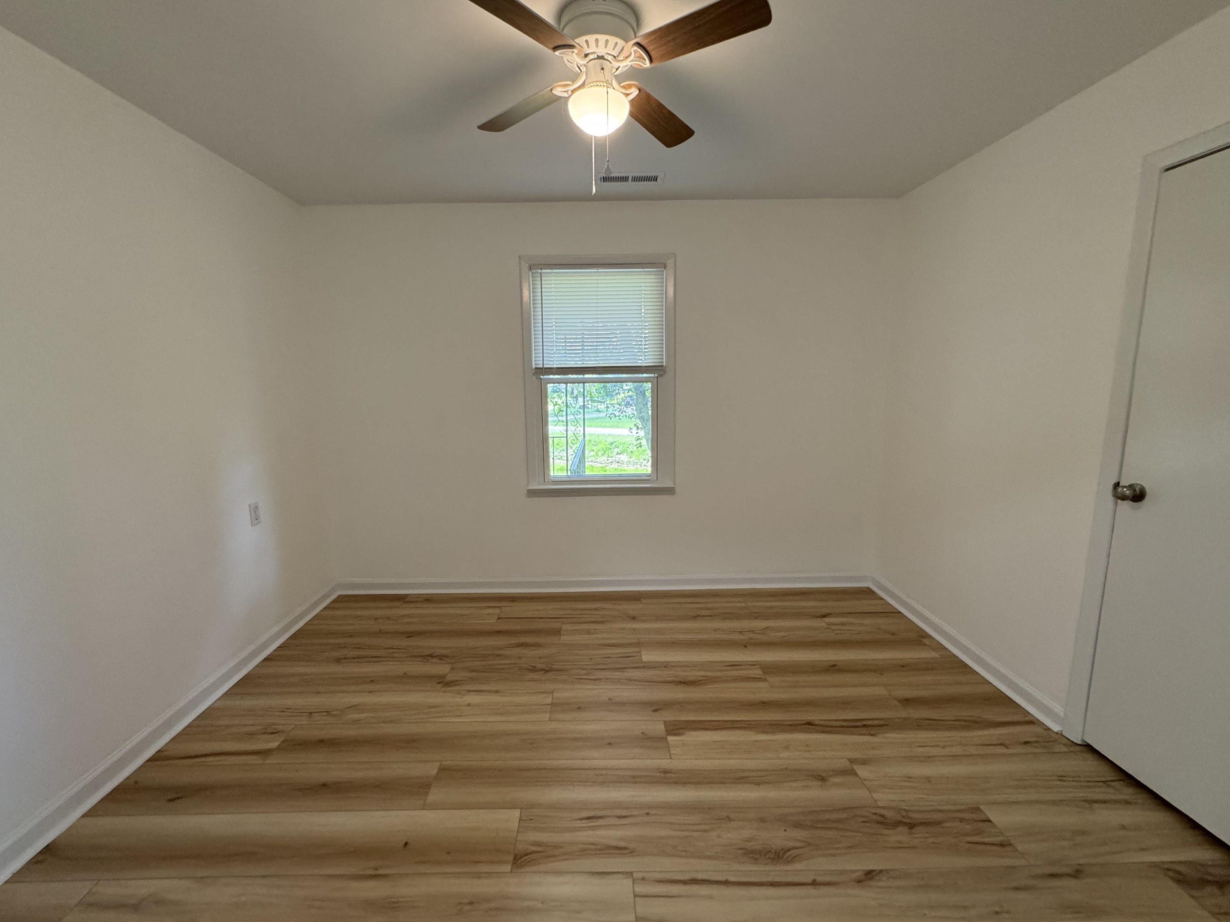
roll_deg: -0.3
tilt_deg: -10.1
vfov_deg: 81.7
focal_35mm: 15
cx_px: 601
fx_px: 533
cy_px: 469
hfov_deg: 98.2
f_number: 2.2
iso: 320
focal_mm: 2.22
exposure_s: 1/120
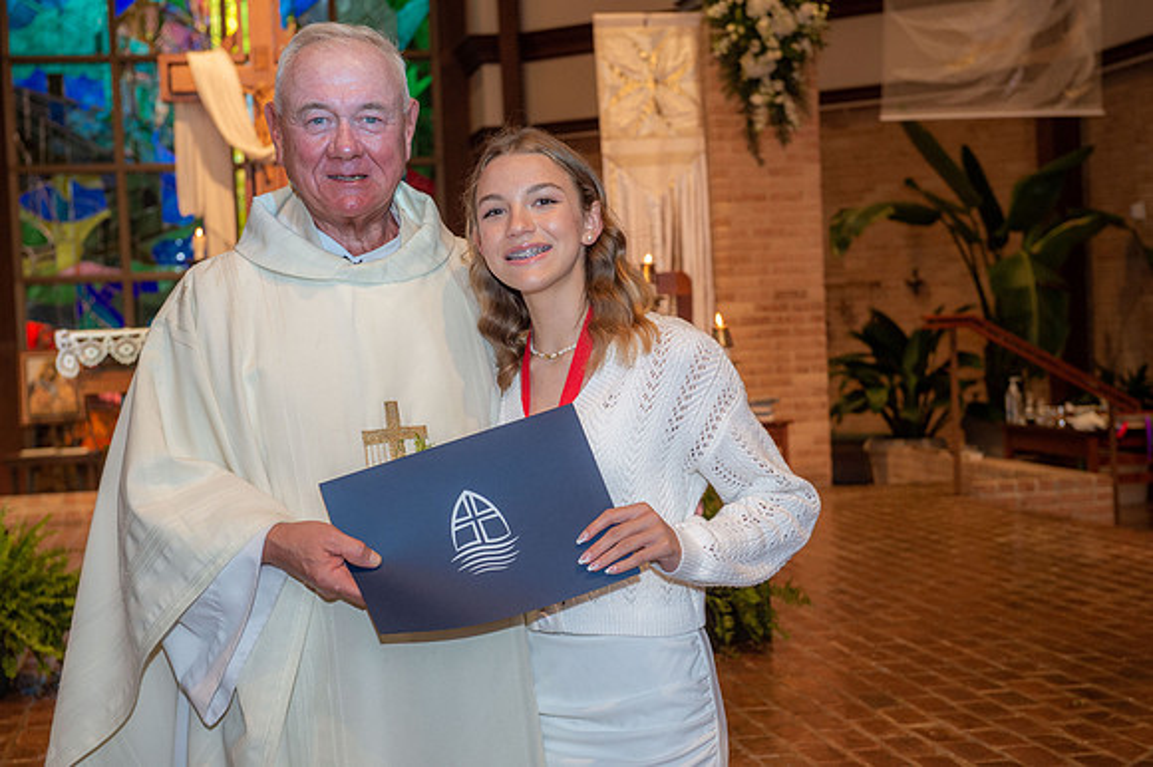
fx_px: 1985
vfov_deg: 21.9
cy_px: 384
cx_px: 576
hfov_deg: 32.4
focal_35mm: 62
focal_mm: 62
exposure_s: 1/125
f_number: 5.6
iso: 1600
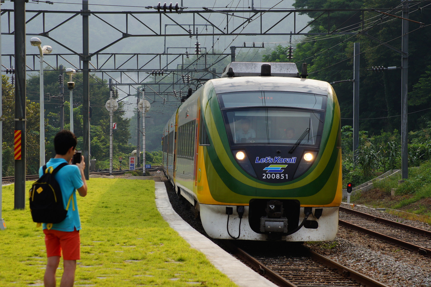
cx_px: 216
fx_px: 1795
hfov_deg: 13.7
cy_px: 144
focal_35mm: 150
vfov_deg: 9.1
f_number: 8
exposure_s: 1/320
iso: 200
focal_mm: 100
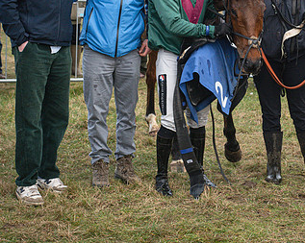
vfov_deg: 13.7
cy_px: 52
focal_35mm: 112
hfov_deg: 17.0
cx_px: 259
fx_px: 1010
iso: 500
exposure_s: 1/950
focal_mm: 50
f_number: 5.6
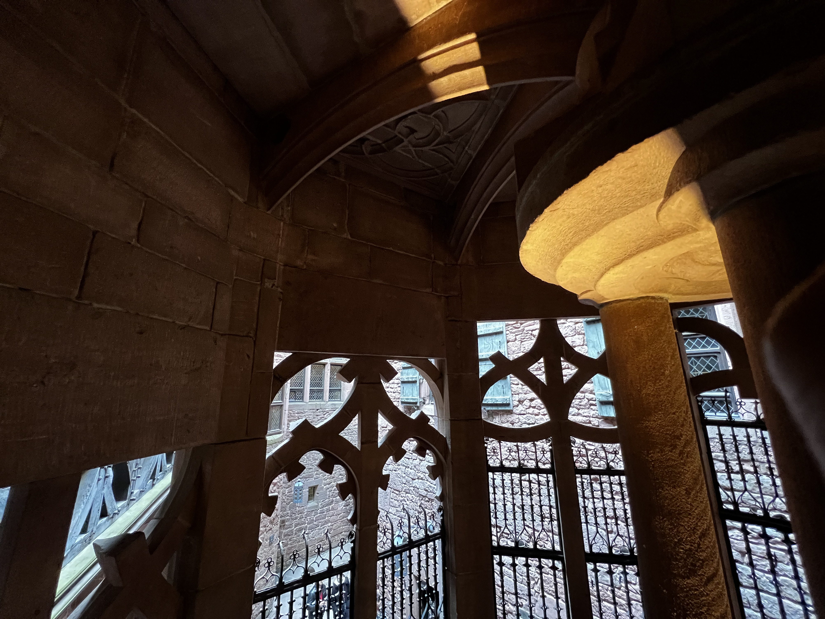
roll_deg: +1.1
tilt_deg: +13.4
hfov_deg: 106.2
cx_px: 412
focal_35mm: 13
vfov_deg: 89.9
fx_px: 310
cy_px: 310
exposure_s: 1/50
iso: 800
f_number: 1.8
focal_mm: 1.57
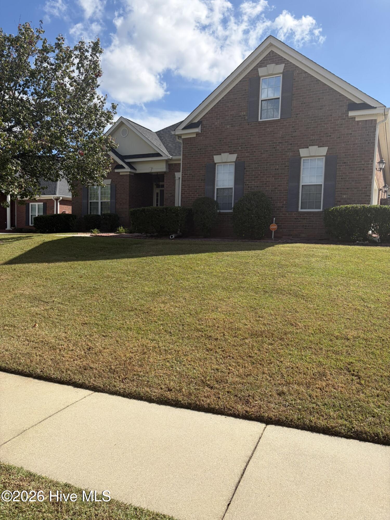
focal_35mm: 26
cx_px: 195
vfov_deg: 67.3
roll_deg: -1.2
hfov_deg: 53.1
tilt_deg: -3.8
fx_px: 391
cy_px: 260
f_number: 1.6
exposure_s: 1/3831
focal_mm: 5.96
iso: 50
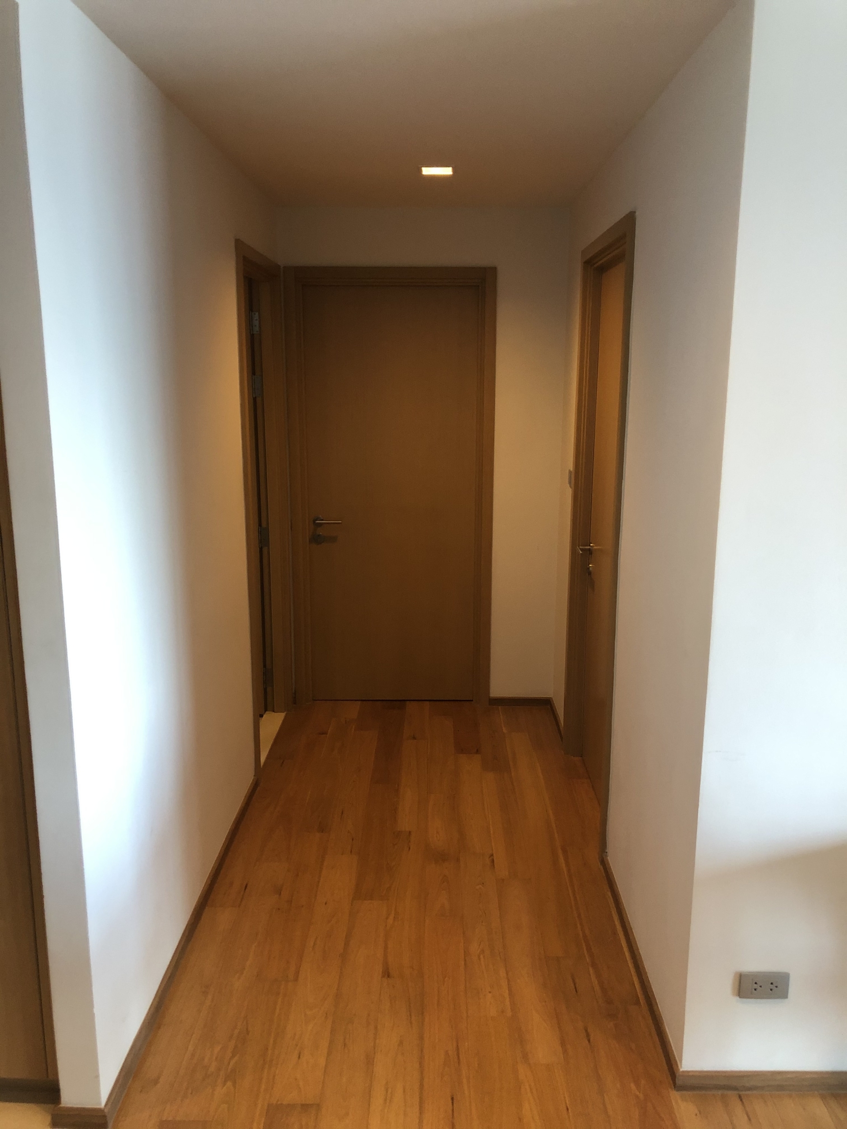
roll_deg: -0.7
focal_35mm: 28
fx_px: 913
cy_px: 564
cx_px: 424
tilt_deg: -10.4
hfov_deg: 49.7
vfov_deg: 63.4
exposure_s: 1/14
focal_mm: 3.99
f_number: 1.8
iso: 100
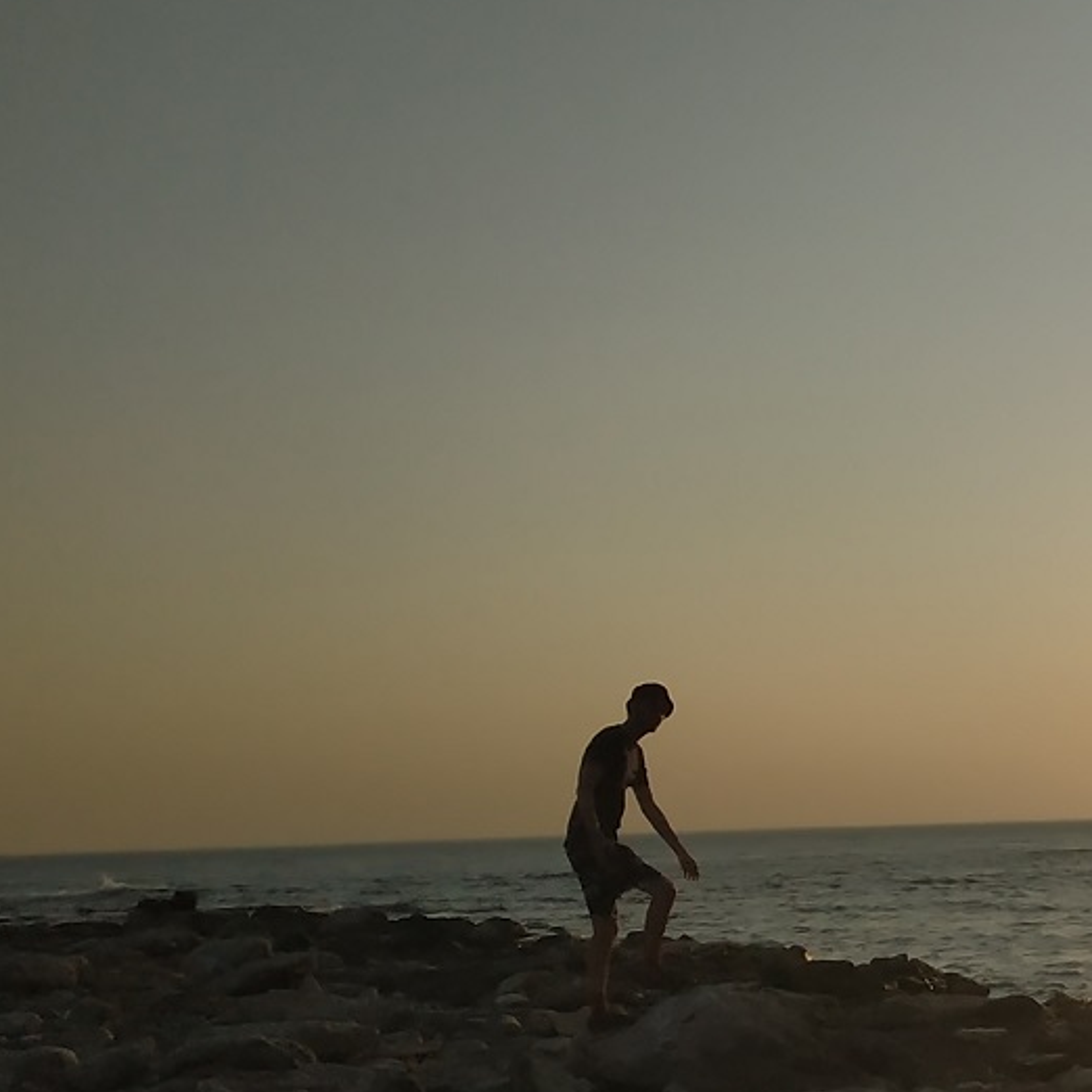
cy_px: 923
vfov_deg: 25.9
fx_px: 2320
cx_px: 1632
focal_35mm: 65
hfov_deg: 22.0
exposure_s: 1/11810
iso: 250
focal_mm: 3.94
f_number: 1.9
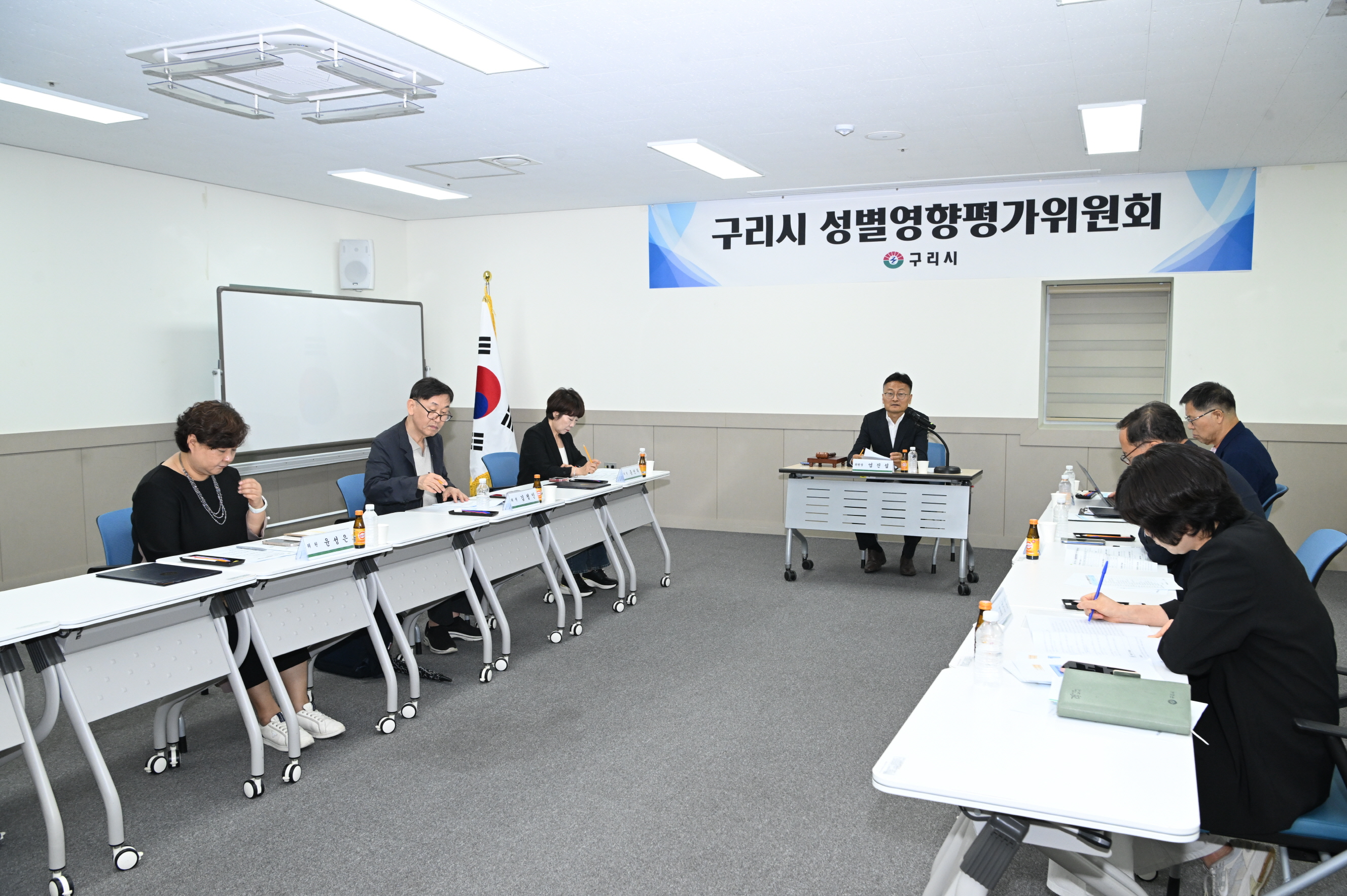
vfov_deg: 43.6
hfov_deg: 62.0
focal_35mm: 30
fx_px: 1122
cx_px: 674
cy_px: 448
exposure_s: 1/125
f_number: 8
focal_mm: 30
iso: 2000
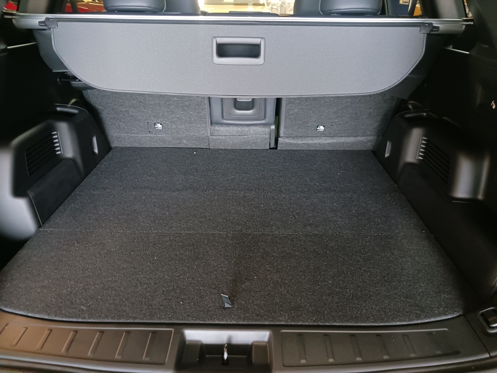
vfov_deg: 51.4
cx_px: 248
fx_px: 388
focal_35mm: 27
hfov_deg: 65.3
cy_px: 186
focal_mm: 4
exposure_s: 1/16.7
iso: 1600
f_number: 1.8
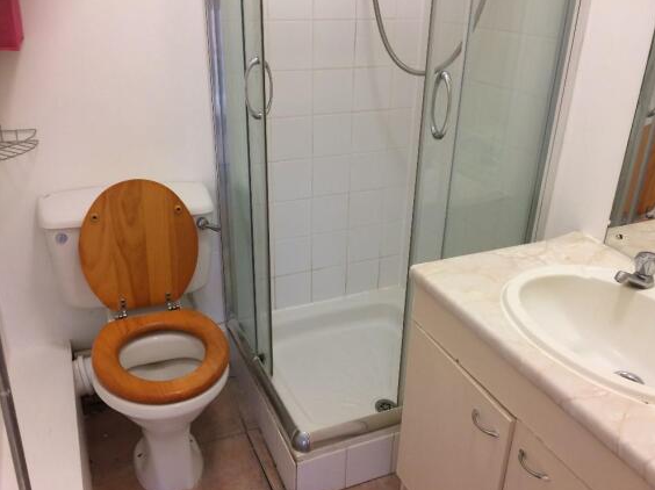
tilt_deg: -27.2
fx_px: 567
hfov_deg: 60.0
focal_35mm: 30
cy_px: 249
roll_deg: -1.3
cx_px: 336
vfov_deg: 46.7
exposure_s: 1/33
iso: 100
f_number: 2.2
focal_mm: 4.15
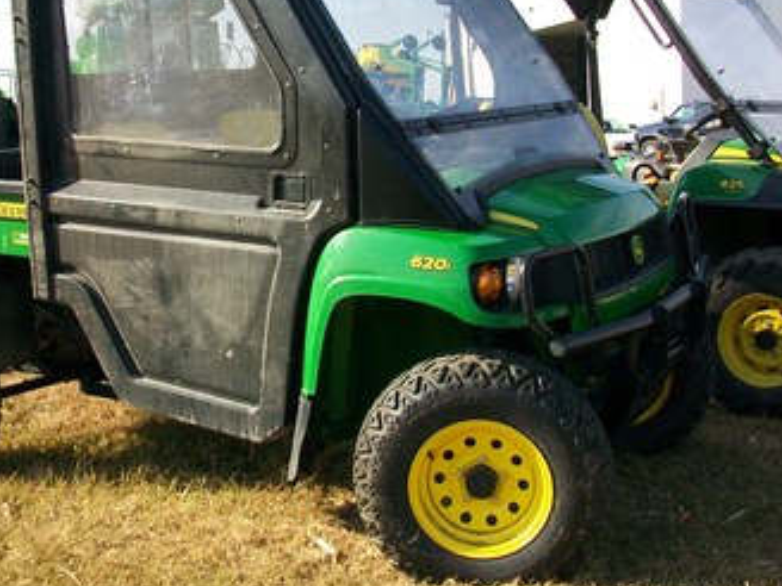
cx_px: 286
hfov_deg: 35.9
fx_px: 1197
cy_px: 169
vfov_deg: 27.3
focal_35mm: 53
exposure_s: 1/500
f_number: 2.8
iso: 64
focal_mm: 5.7
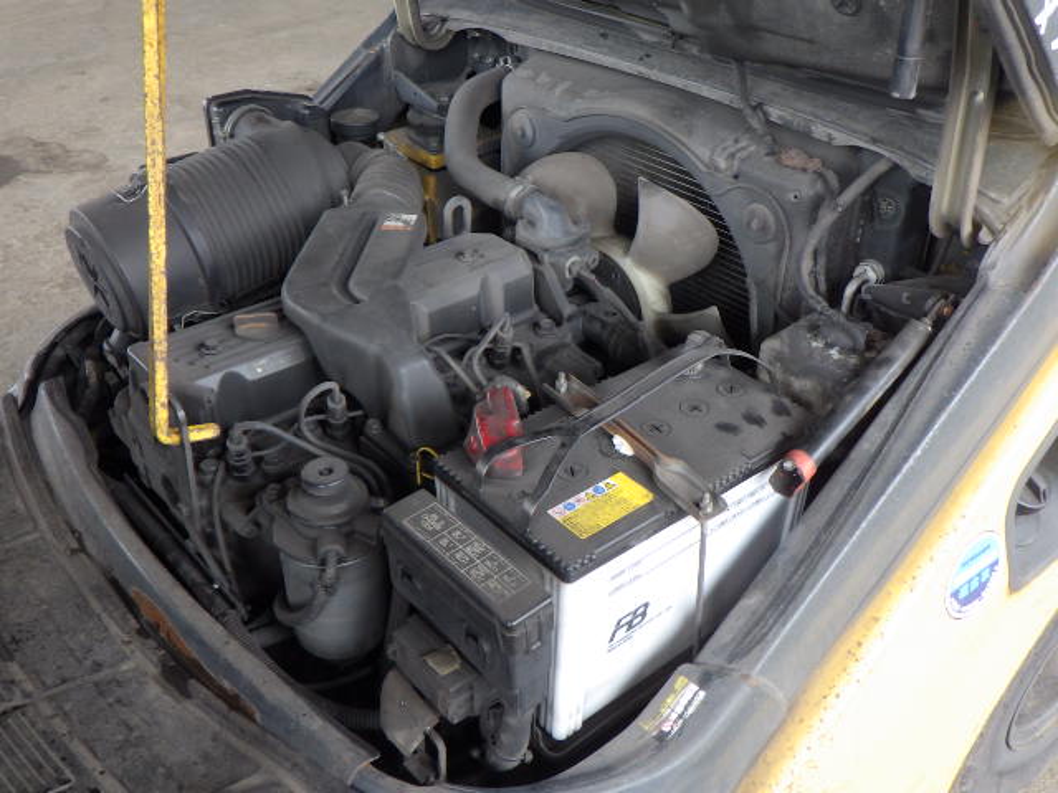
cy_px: 396
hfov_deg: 54.0
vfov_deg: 41.8
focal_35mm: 34
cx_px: 529
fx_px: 1039
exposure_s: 1/50
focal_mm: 6.1
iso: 200
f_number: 3.8
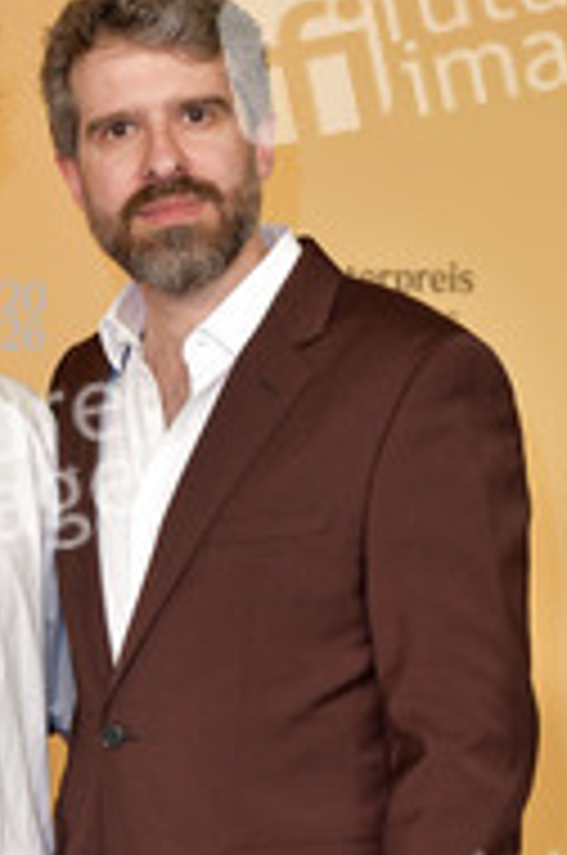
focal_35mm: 116
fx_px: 2750
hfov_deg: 11.7
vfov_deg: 17.5
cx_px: 40
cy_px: 716
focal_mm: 55
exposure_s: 1/200
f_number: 5
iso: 1250
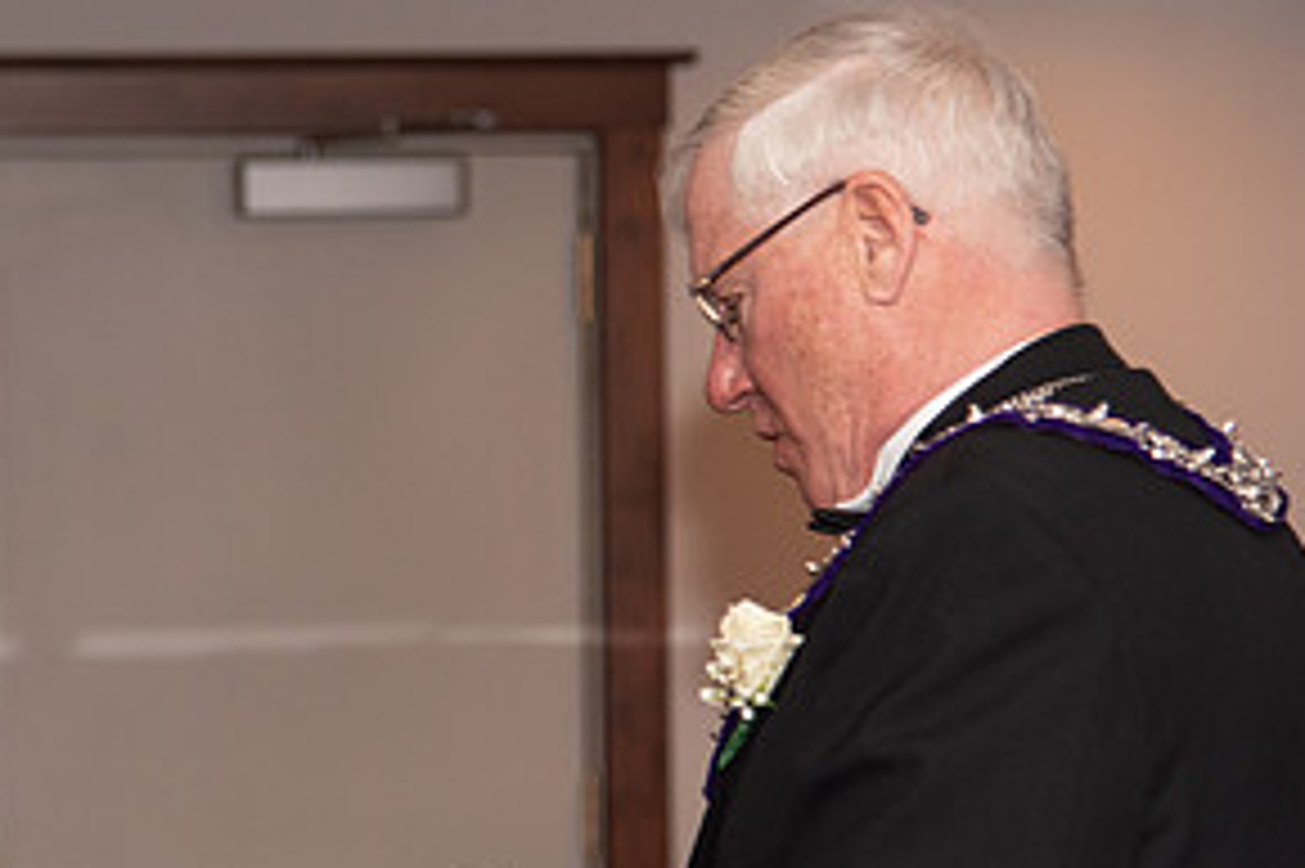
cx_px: 171
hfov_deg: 11.9
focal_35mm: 172
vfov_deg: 8.0
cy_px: 430
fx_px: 6231
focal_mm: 86
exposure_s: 1/200
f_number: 4
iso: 800
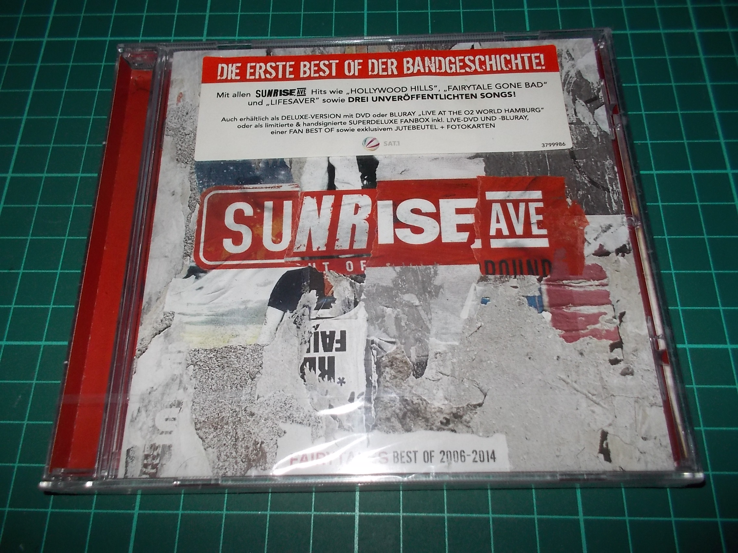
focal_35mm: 29
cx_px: 369
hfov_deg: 61.7
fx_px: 618
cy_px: 276
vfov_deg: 48.2
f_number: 3.3
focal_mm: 4.1
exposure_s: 1/30
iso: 200
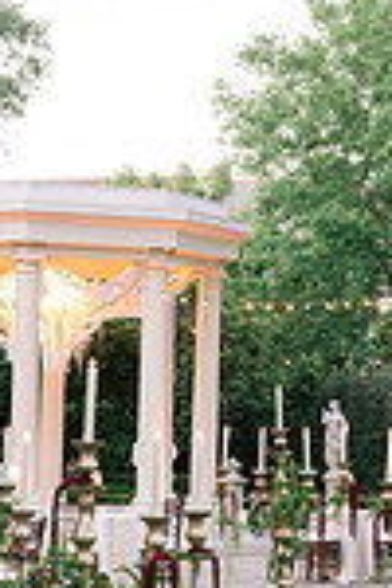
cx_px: 302
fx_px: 2450
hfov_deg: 9.1
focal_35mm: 150
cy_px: 361
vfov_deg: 13.7
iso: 800
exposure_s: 1/125
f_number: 4
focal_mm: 50
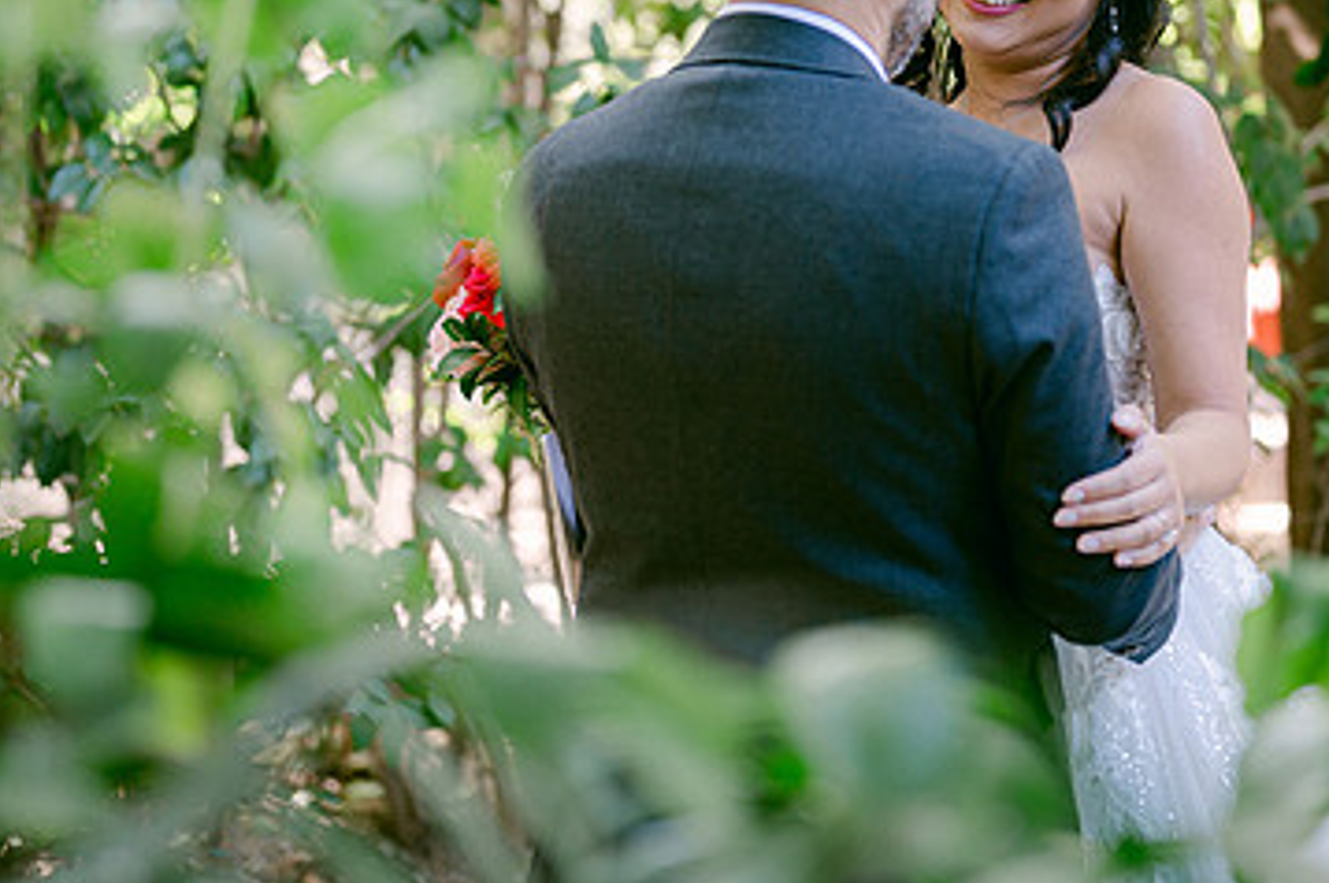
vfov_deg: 16.8
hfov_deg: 25.0
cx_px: 776
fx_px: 2987
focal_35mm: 81
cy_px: 267
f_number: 1.8
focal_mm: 50
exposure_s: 1/125
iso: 320
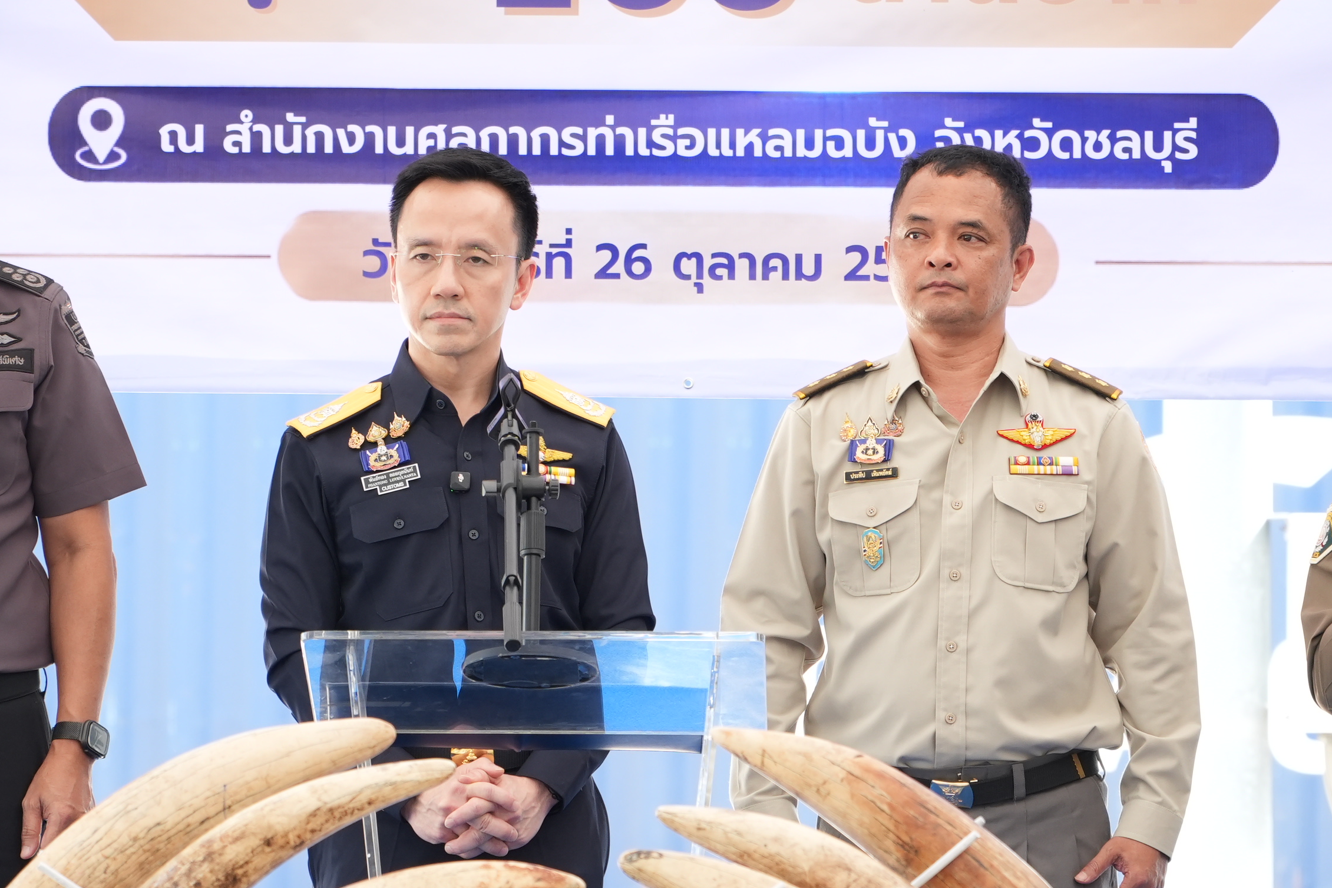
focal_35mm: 319
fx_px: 11810
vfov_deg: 4.3
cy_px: 473
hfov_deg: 6.5
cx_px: 828
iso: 800
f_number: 6.3
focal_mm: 156.6
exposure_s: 1/160
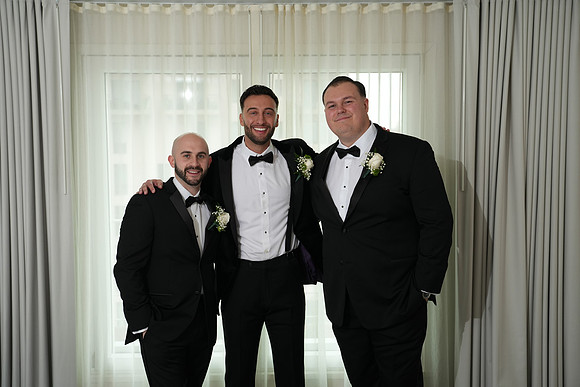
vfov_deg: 34.2
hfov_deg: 49.5
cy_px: 194
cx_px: 290
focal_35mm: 39
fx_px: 628
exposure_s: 1/200
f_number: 4
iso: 640
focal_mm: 39
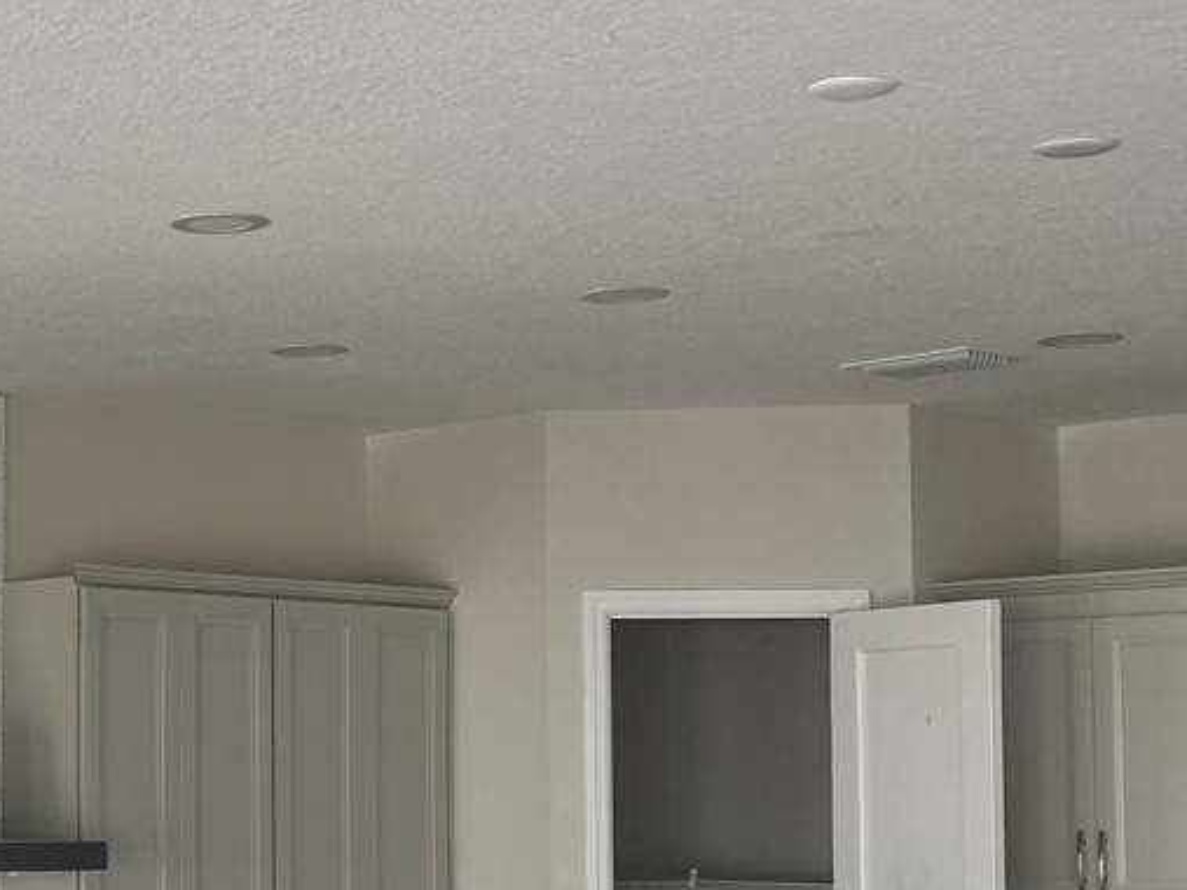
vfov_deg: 17.9
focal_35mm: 82
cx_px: -87
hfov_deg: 22.6
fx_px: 2811
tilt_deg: +4.3
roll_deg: -1.0
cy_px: 632
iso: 50
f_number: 1.5
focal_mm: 5.7
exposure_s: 1/170
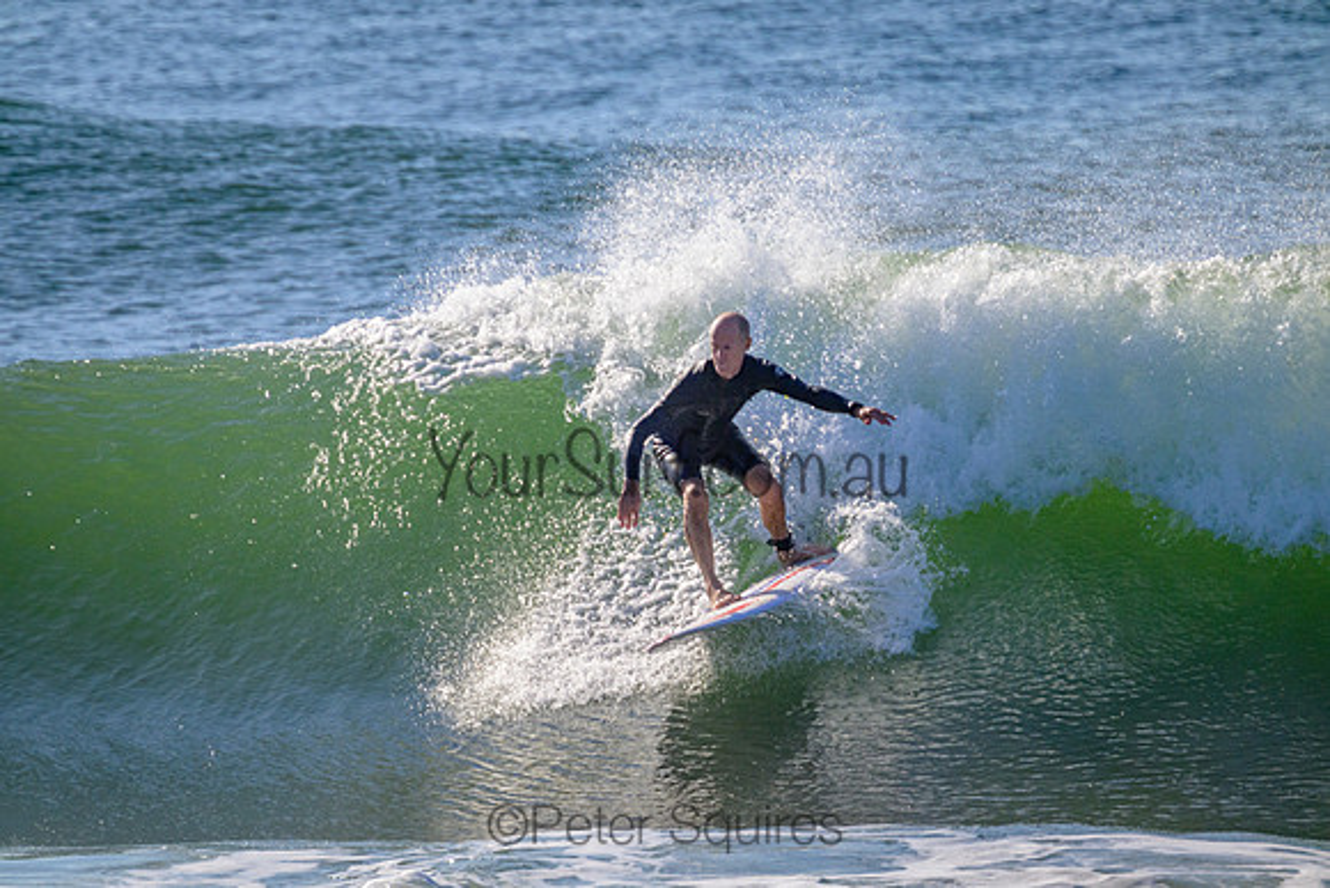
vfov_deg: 1.7
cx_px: 665
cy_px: 444
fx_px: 29561
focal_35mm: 800
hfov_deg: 2.6
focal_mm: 800
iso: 900
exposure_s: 1/2000
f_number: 11
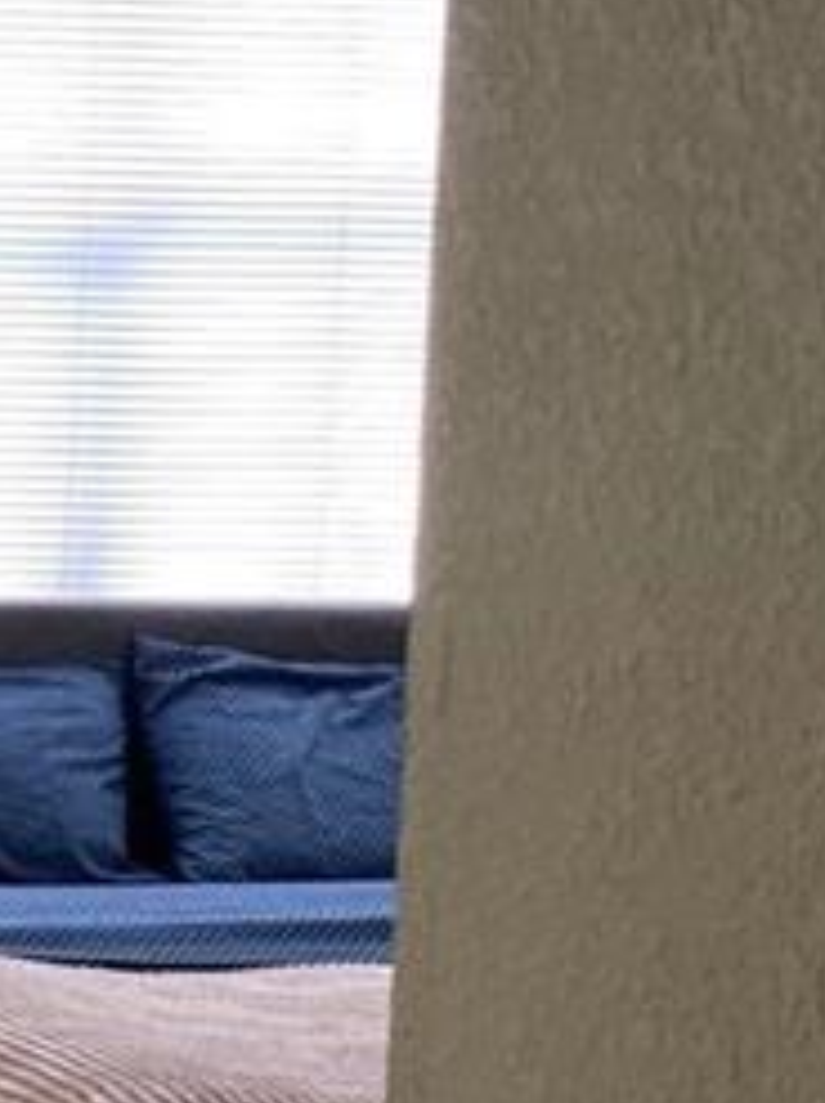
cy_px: 717
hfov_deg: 10.8
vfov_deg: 15.5
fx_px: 4043
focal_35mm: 127
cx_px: -753
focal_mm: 4.25
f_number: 1.8
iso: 125
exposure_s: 1/63
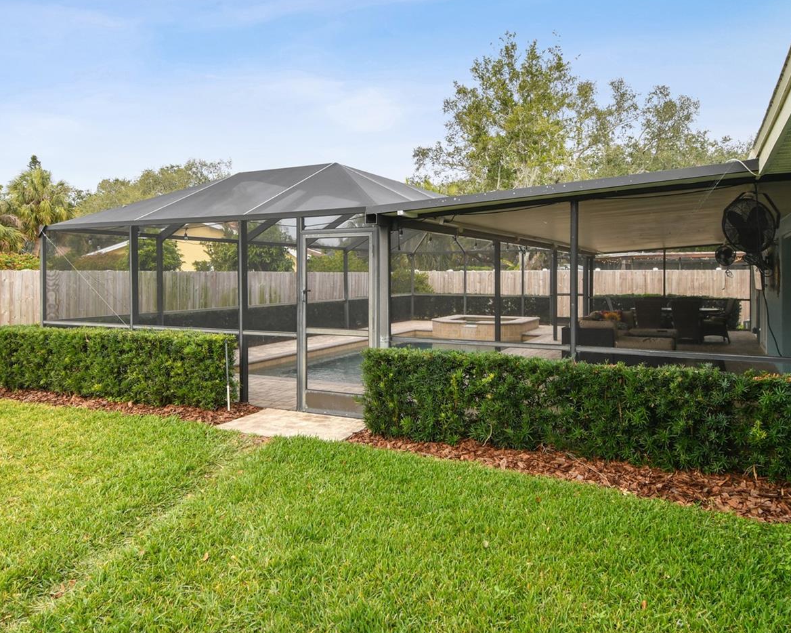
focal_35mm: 27
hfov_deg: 64.0
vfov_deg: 53.1
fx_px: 632
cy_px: 281
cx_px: 368
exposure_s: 1/100
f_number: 7.1
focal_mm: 14
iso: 100
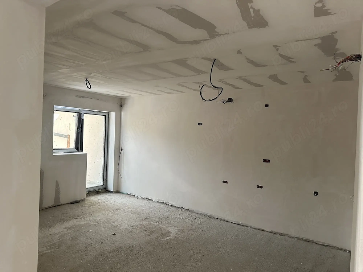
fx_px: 252
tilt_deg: -1.8
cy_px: 136
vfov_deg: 56.8
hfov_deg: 71.6
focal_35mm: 24
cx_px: 182
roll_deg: -2.0
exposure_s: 1/102
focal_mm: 6.86
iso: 250
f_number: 1.78
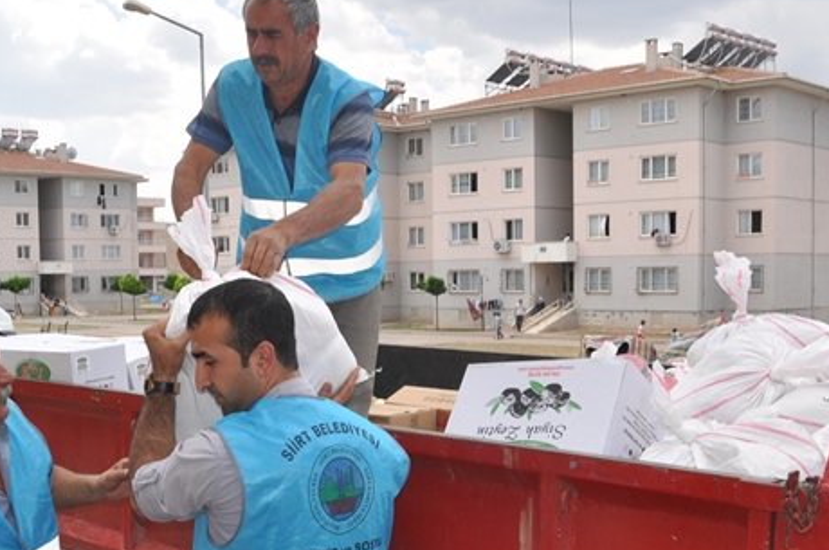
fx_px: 1080
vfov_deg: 28.3
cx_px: 310
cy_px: 371
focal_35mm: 47
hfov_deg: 41.7
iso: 200
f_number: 10
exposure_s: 1/200
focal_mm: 18
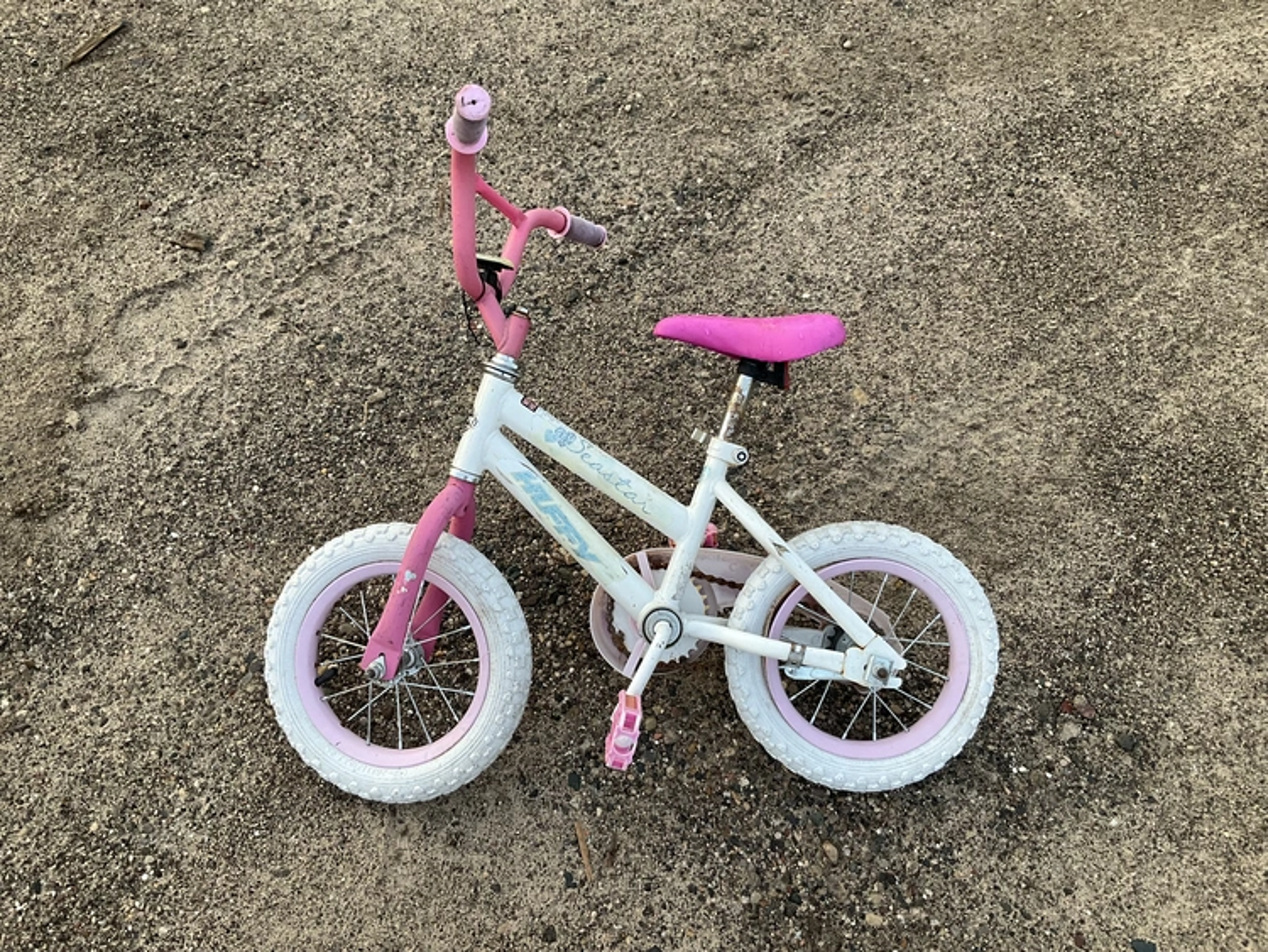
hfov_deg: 61.6
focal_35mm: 29
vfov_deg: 48.3
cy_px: 476
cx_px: 634
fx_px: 1063
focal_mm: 3
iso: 64
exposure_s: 1/103
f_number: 1.8
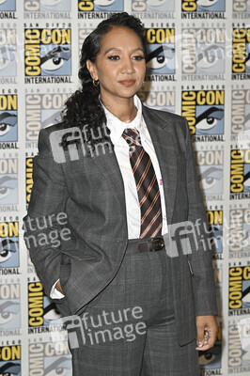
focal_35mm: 80
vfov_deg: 25.4
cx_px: 125
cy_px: 188
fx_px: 835
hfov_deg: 17.0
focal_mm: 80
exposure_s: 1/250
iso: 2500
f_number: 5
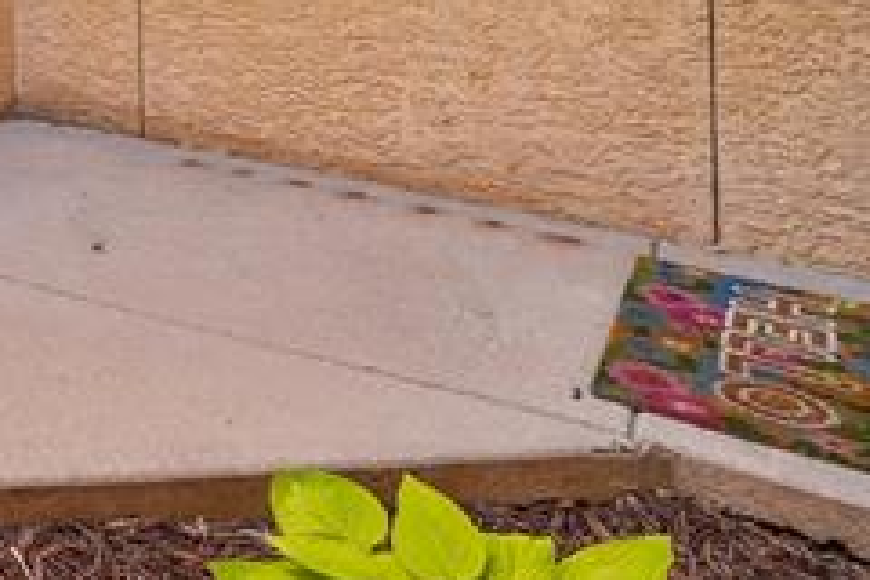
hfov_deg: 34.4
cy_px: -167
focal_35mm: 40
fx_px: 967
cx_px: -261
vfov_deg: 27.9
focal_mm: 10
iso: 800
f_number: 8
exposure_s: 1/500
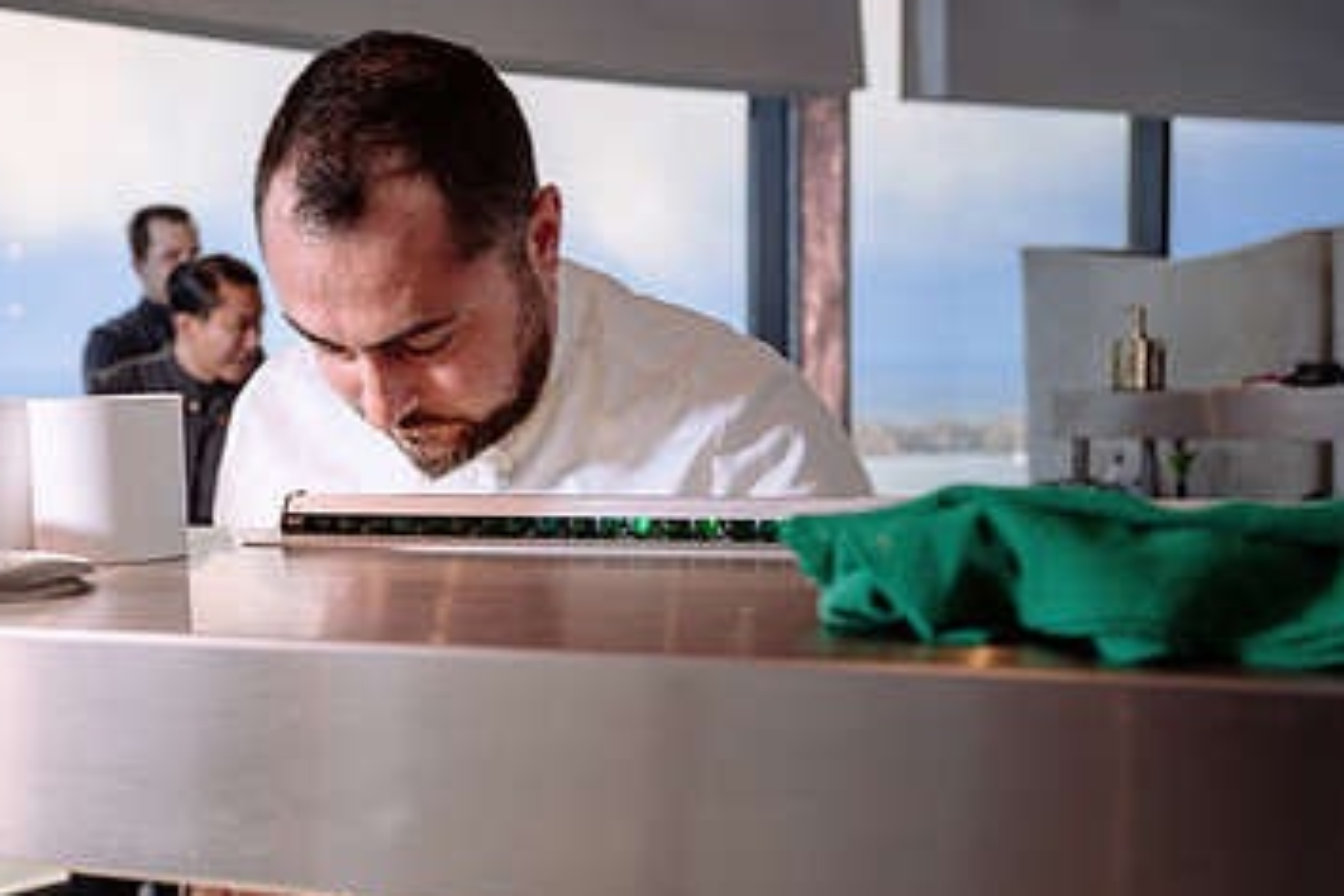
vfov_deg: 24.1
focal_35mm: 56
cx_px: 432
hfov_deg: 35.2
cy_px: 571
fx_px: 2091
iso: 100
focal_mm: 30
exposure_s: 1/80
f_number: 4
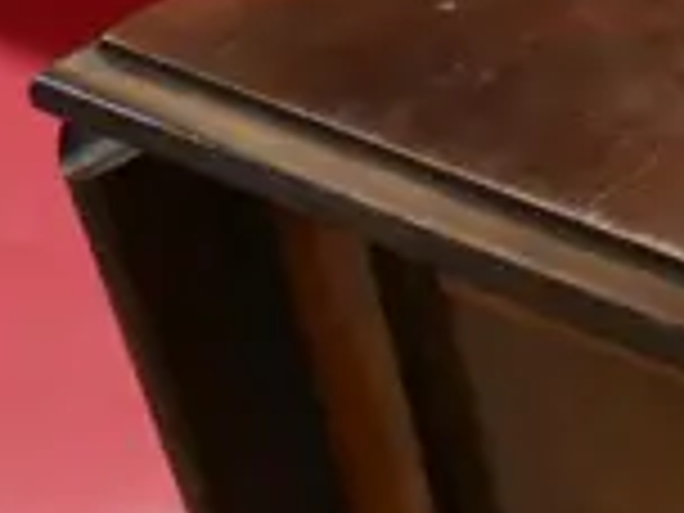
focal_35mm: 216
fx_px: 4268
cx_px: 1710
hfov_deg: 8.3
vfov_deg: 6.8
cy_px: 632
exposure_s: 1/60
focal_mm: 16
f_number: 3.6
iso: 640
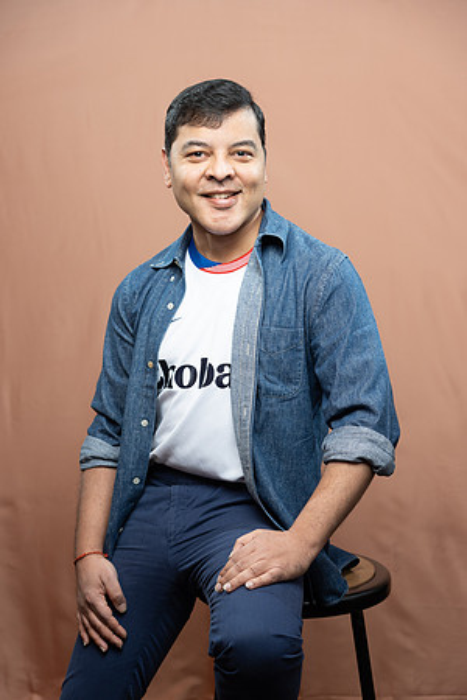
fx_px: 1323
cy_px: 350
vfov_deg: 29.7
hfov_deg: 20.0
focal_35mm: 68
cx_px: 234
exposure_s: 1/160
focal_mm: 68
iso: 320
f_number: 4
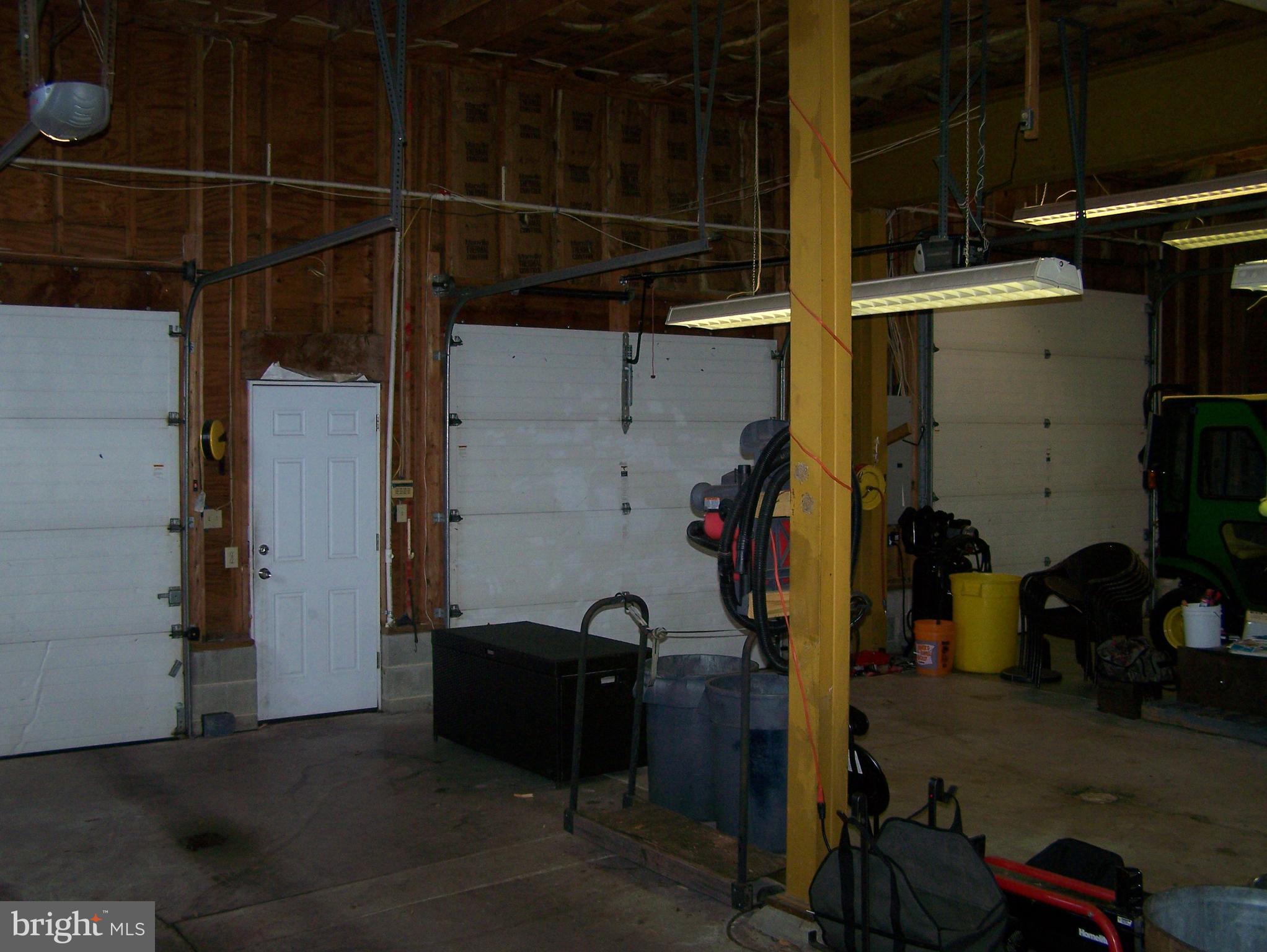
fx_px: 1392
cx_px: 634
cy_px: 476
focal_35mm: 38
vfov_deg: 37.8
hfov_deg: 48.9
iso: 160
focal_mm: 6.3
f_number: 2.8
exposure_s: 1/60
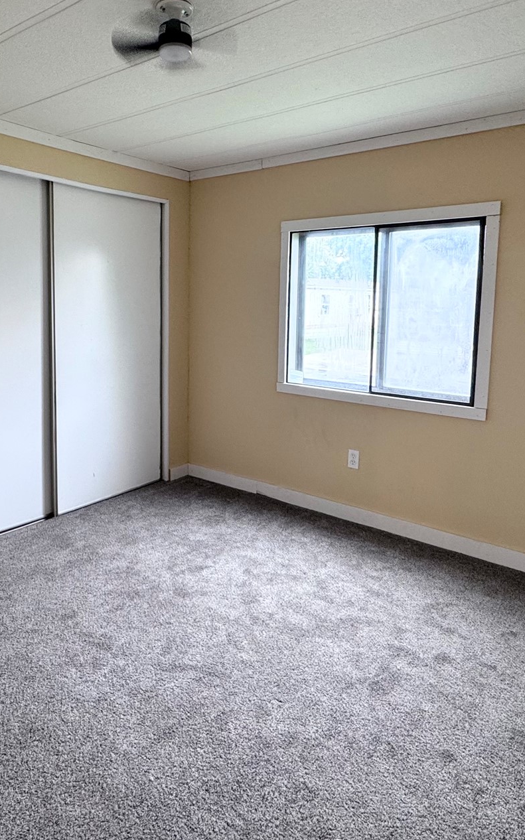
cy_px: 357
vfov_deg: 74.3
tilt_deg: -6.7
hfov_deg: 50.8
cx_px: 215
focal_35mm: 24
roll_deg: -1.7
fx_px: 550
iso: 160
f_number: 2.2
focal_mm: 2.22
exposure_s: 1/60
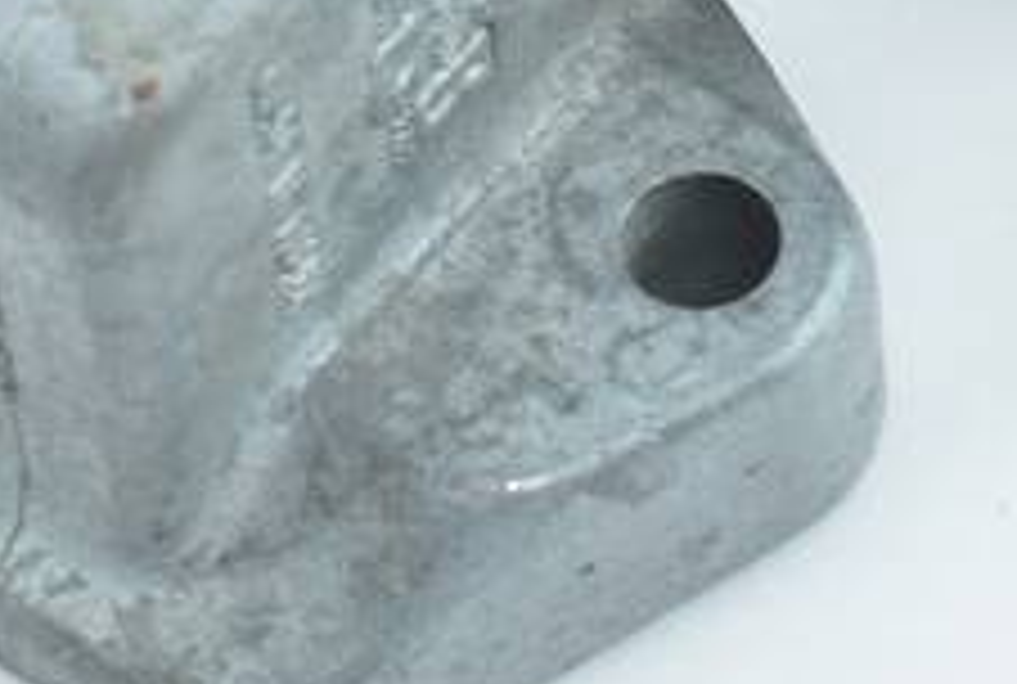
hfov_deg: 6.4
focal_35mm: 318
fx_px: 9007
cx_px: 1062
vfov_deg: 4.3
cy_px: -835
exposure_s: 1/60
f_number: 11
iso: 250
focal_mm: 40
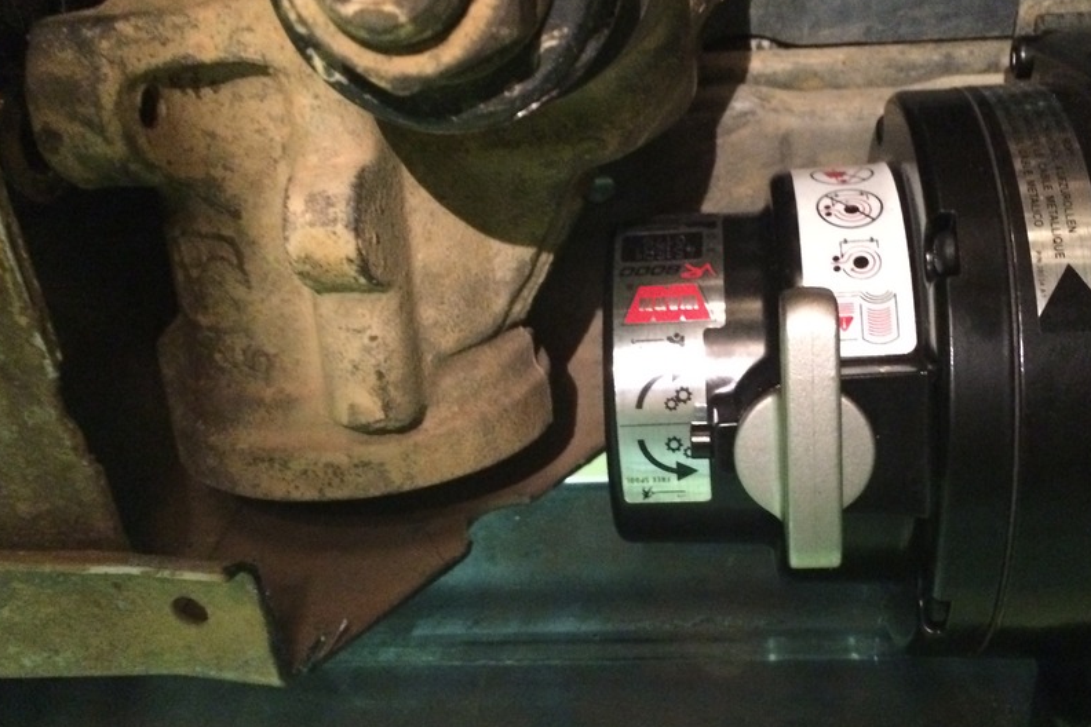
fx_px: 1182
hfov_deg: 49.3
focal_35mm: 39
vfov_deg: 34.2
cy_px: 380
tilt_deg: +56.7
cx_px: 642
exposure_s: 1/15
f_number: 2.2
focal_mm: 4.15
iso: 500
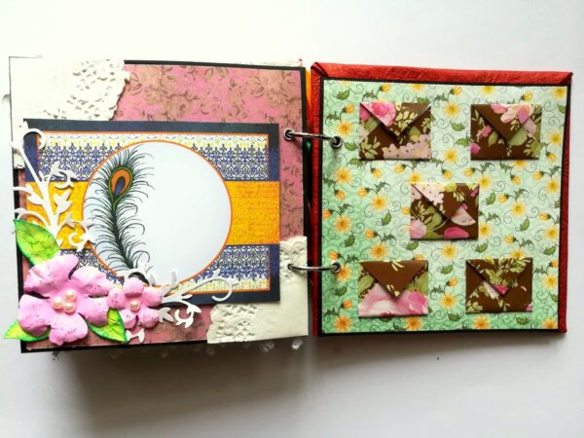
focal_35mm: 26
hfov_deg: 67.3
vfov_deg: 53.1
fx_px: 439
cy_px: 219
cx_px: 292
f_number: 2.2
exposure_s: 1/100
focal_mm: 3.83
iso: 80
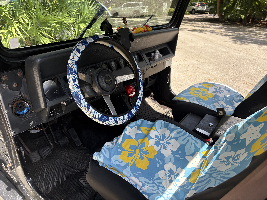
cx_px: 134
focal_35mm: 26
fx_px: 201
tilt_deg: -27.6
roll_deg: +0.2
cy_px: 100
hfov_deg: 67.3
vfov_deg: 53.1
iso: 64
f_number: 1.6
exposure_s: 1/764
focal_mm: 5.96
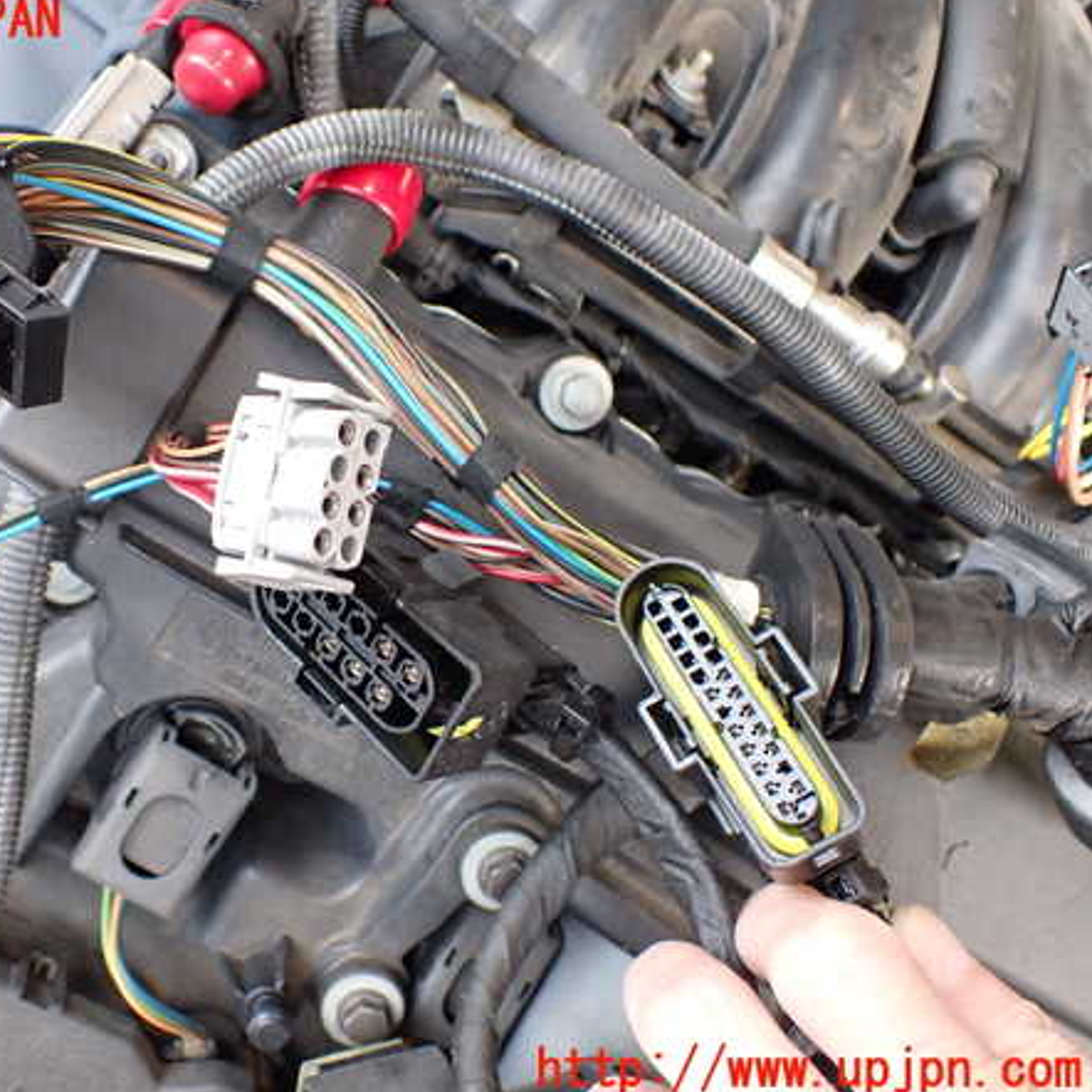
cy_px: 546
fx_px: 1285
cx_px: 353
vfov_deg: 46.0
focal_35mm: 36
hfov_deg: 45.3
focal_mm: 5.4
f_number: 2.3
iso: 400
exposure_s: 1/125
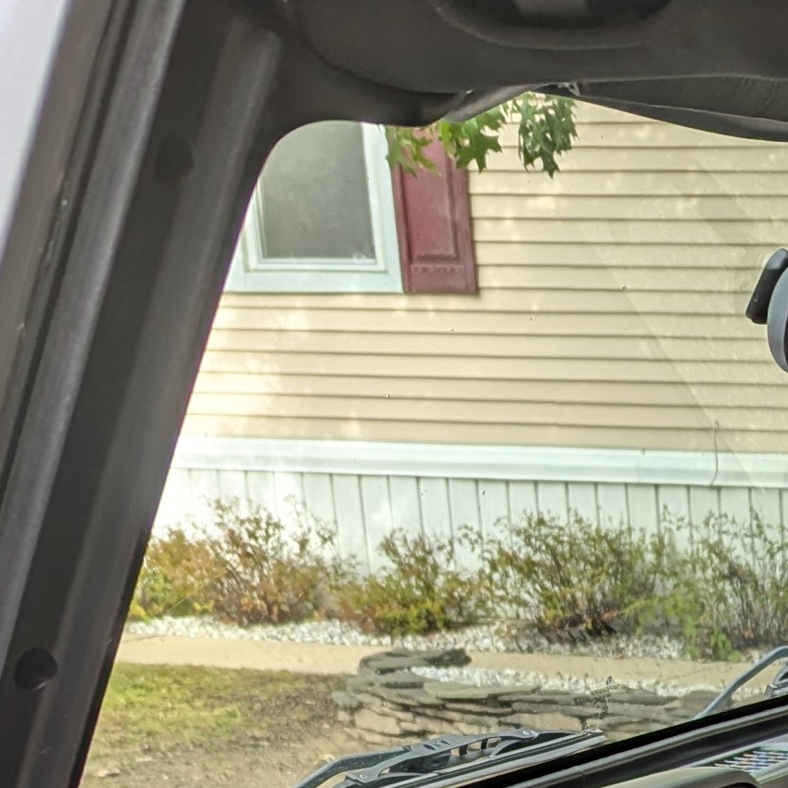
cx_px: 1205
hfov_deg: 15.6
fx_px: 2627
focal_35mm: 102
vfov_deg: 15.0
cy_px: 1394
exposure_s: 1/341
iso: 43
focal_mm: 6.81
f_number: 1.85
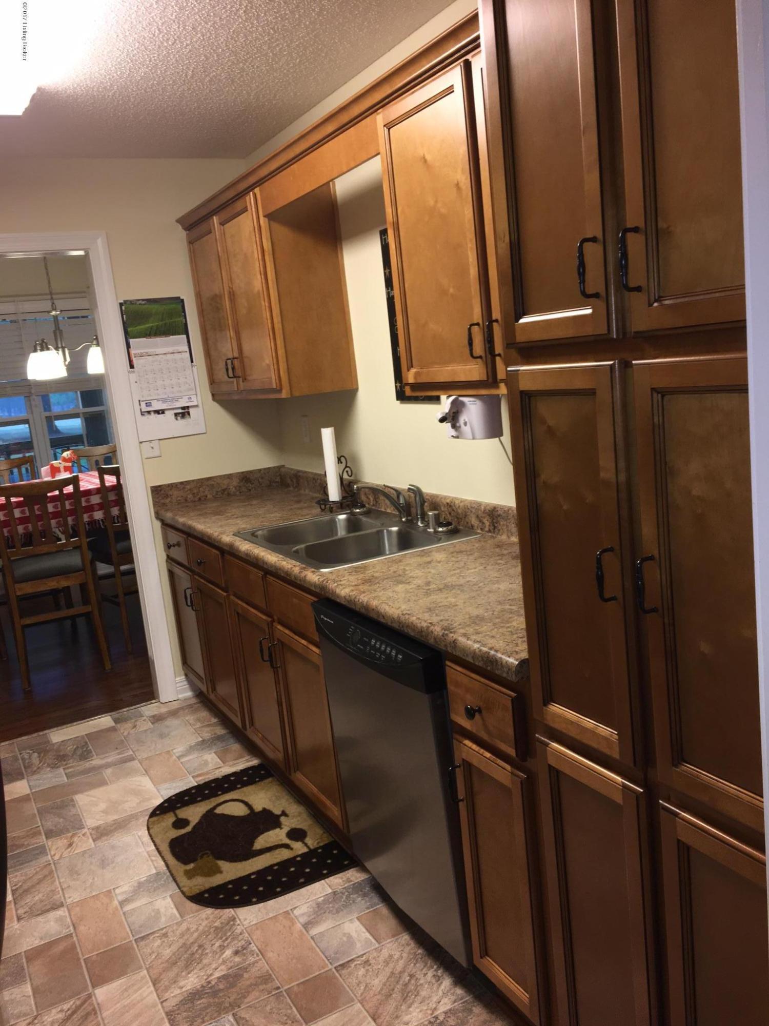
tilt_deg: -10.0
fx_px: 859
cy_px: 513
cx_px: 384
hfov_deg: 48.2
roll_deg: +5.4
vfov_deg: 61.7
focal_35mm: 29
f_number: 2.2
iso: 25
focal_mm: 4.15
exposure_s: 1/30
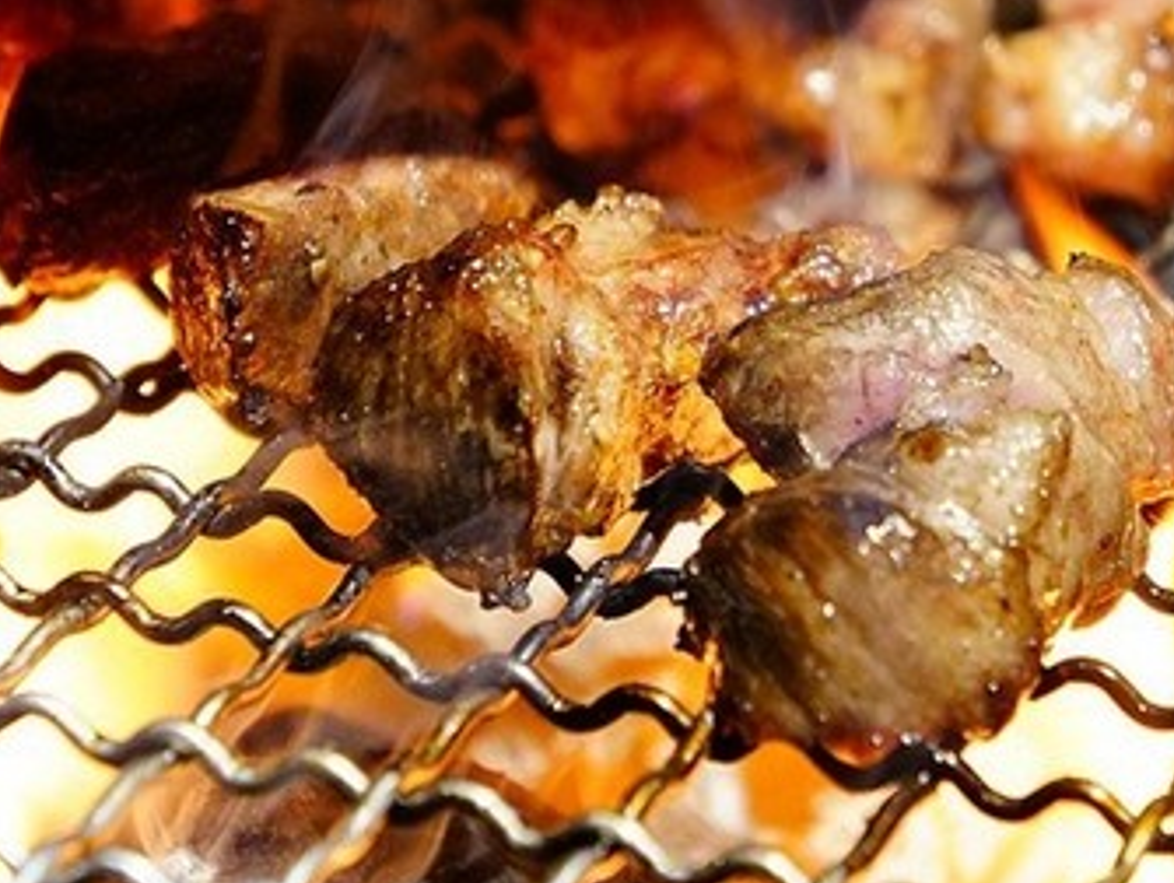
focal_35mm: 142
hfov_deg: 13.9
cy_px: 193
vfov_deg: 10.4
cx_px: 824
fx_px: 4816
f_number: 5.6
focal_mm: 55
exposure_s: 1/100
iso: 3200
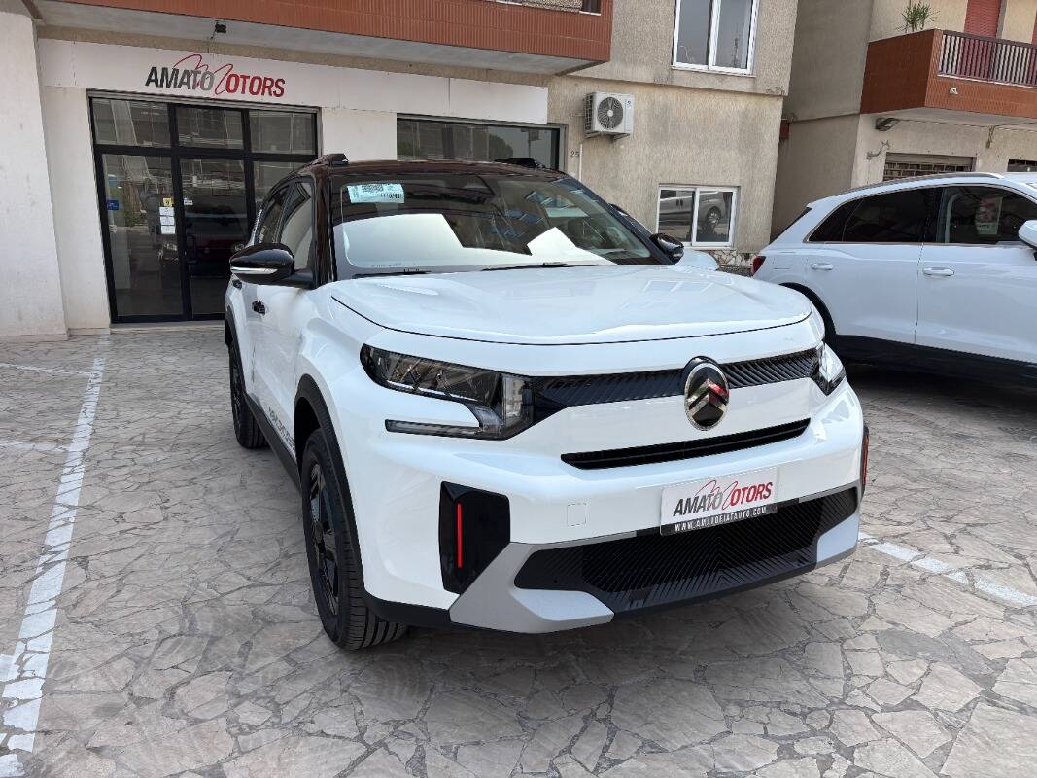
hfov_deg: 67.3
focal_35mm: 26
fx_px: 779
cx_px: 518
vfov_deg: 53.1
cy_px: 389
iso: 50
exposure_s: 1/1616
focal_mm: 5.96
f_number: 1.6
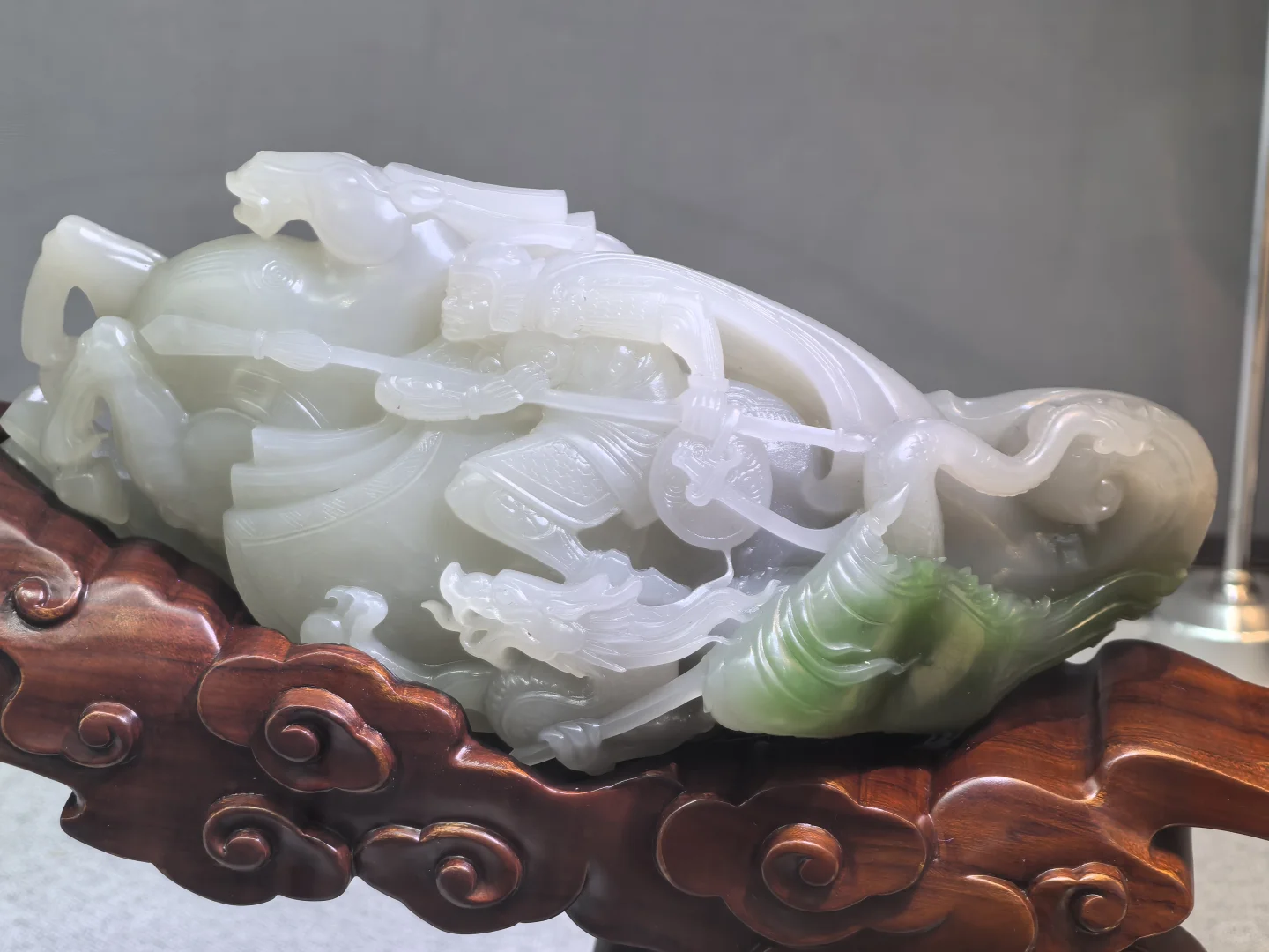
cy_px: 476
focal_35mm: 95
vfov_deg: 15.6
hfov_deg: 20.7
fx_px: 3483
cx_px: 634
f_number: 3
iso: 160
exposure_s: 1/50
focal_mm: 14.6
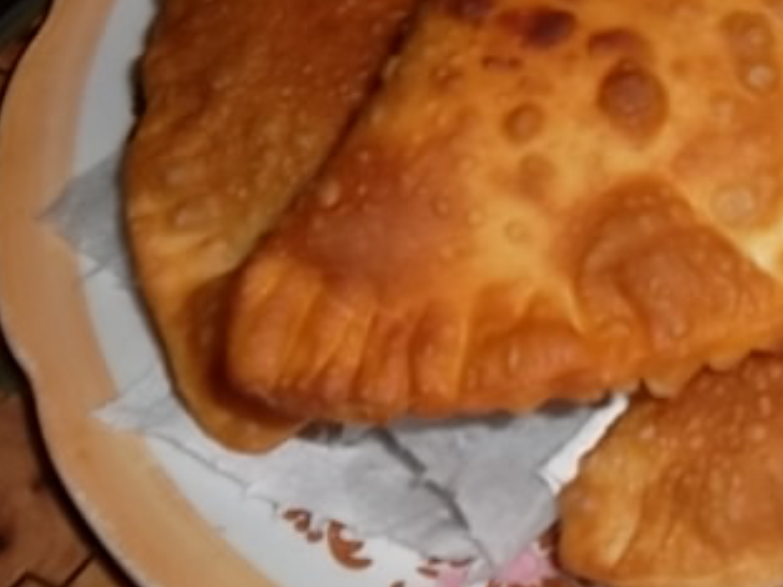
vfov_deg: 16.5
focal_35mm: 89
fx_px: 2012
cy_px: 197
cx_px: 911
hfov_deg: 20.7
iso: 100
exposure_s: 1/45
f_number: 3.5
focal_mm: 4.9
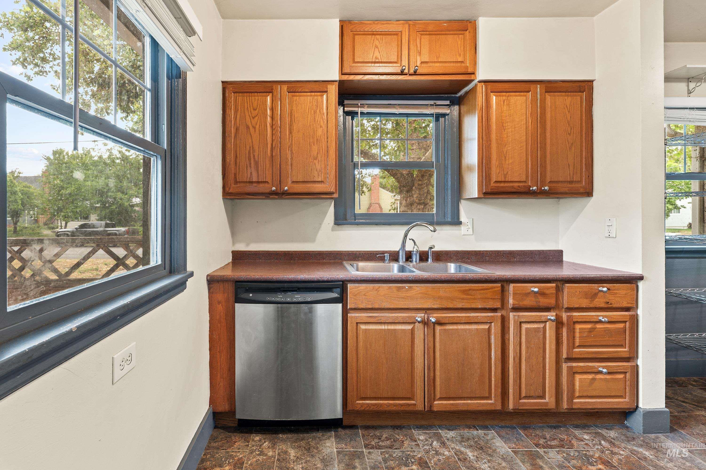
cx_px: 353
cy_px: 235
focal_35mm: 16
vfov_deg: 73.7
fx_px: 314
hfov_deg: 96.7
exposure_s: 1.6
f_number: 8
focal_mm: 16
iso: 100
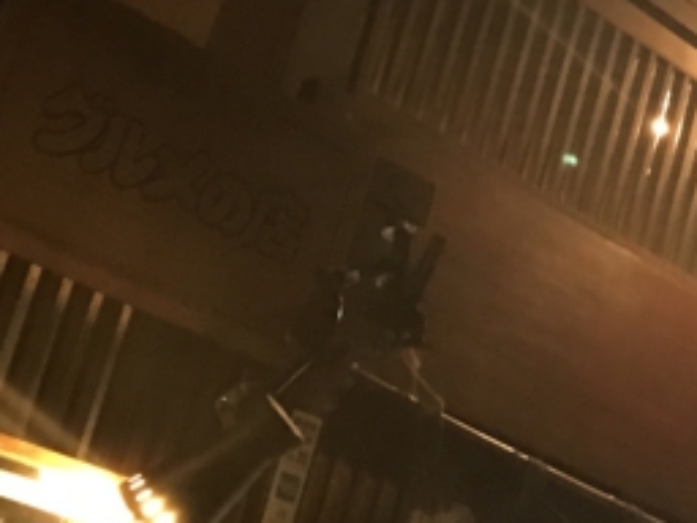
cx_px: 781
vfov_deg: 13.2
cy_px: 142
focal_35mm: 112
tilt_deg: +19.4
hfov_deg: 17.0
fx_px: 2255
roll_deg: -12.6
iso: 100
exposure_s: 1/15
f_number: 1.8
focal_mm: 3.99
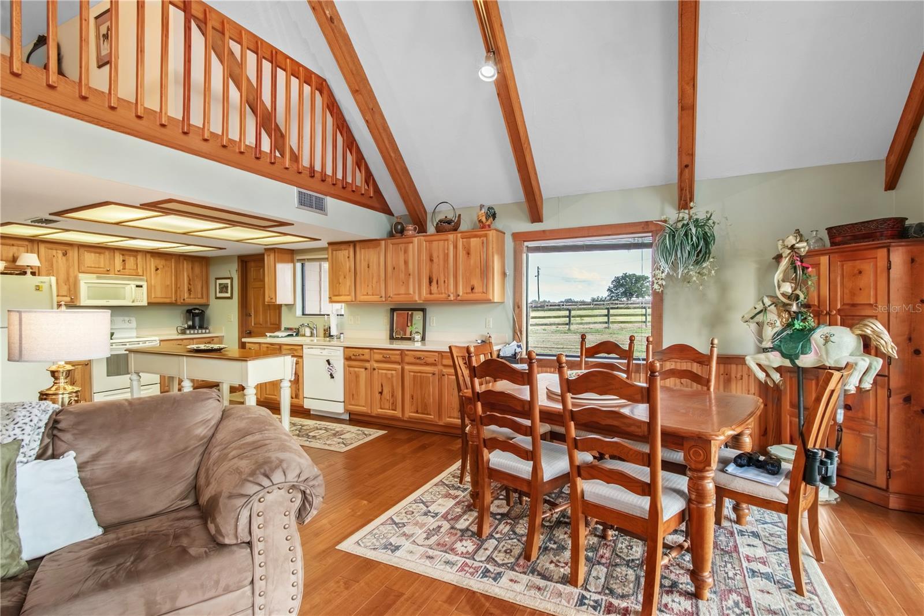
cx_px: 462
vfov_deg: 77.3
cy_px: 308
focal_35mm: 15
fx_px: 385
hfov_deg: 100.4
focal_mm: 10
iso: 250
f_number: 9
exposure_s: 1/3
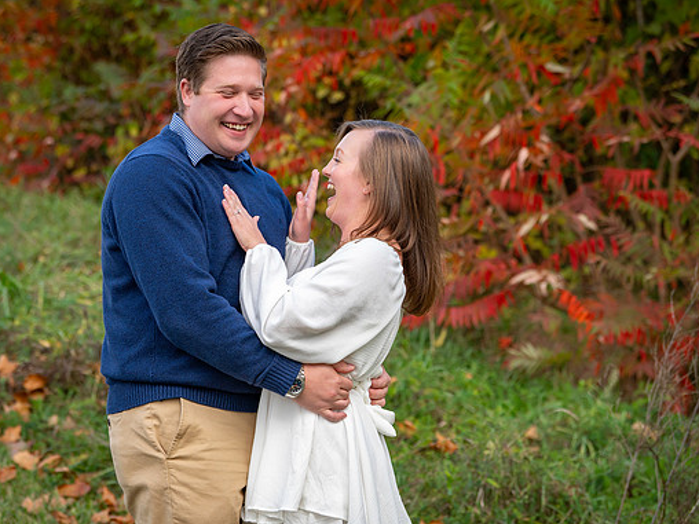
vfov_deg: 16.1
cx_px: 347
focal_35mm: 92
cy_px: 264
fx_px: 1858
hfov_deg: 21.3
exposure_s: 1/1600
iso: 1250
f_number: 4.5
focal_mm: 82
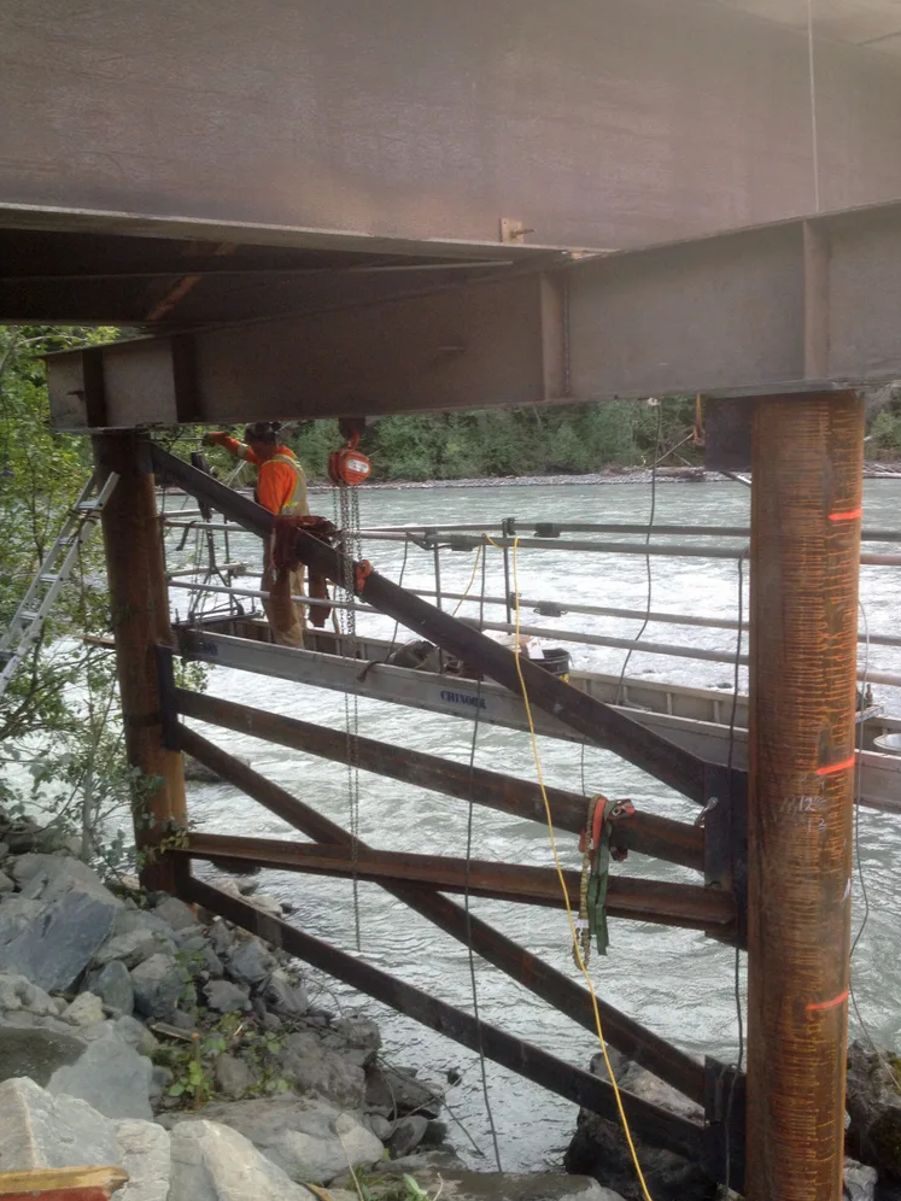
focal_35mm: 36
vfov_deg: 51.4
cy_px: 591
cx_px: 460
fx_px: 1249
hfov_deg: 39.7
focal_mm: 4.28
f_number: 2.4
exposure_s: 1/174
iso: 64
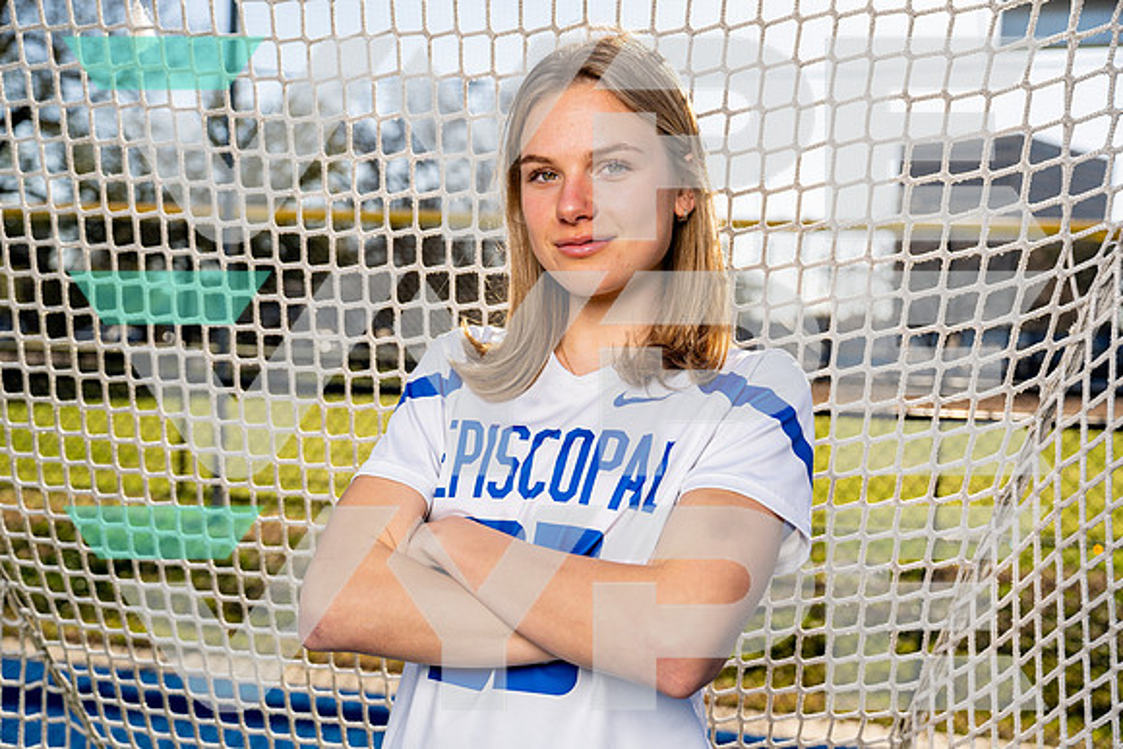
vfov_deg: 30.5
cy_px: 374
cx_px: 562
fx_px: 1373
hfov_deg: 44.5
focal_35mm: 44
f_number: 4
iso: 100
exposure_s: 1/800
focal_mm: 44
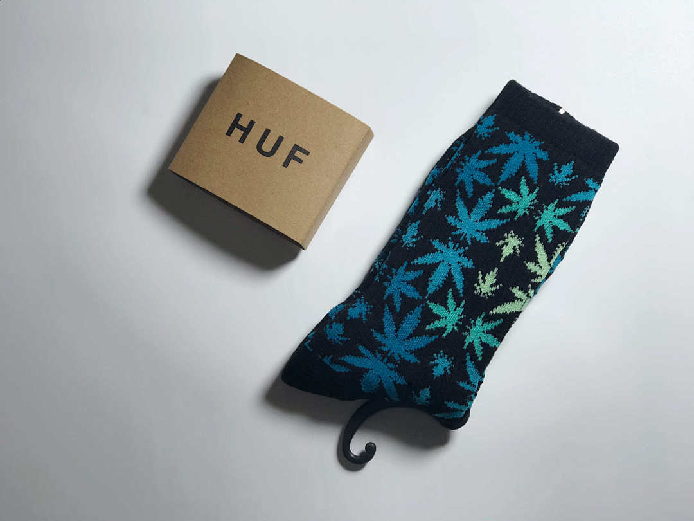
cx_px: 347
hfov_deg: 33.8
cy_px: 260
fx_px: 1143
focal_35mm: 57
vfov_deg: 25.7
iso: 20
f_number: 2.8
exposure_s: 1/160
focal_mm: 6.6
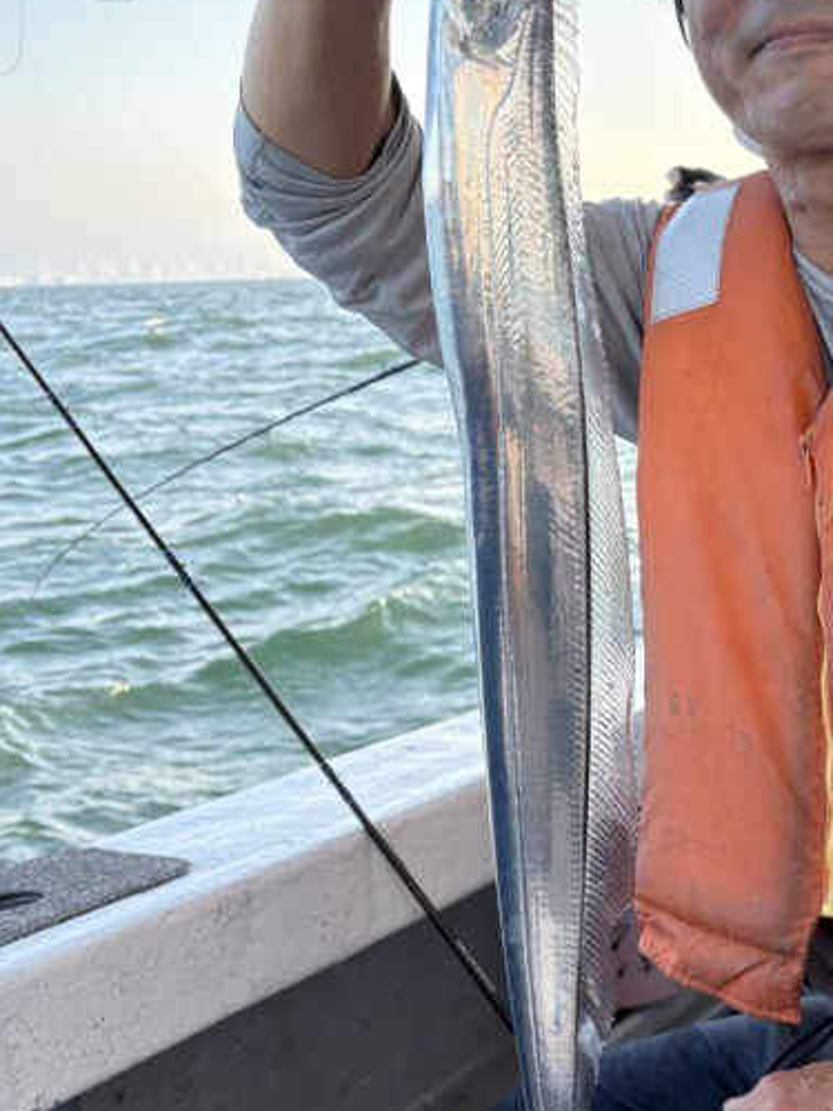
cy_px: 618
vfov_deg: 36.8
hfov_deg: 26.9
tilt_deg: -9.0
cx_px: 777
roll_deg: +1.2
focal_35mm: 52
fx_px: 1668
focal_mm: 5.96
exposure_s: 1/673
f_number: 1.6
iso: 64
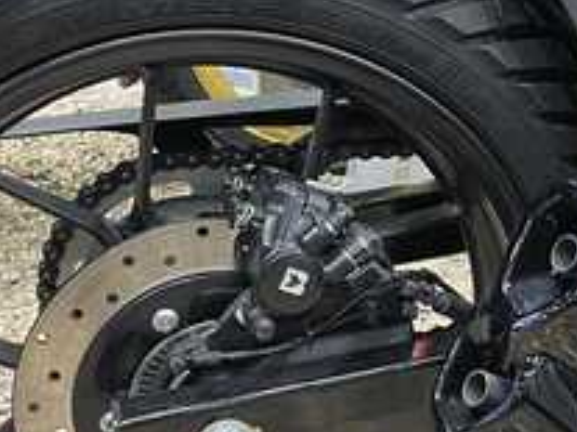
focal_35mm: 73
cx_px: 396
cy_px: 180
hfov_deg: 26.5
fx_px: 1216
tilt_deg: -19.9
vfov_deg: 20.1
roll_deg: -3.2
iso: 250
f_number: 1.6
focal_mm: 5.1
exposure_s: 1/50
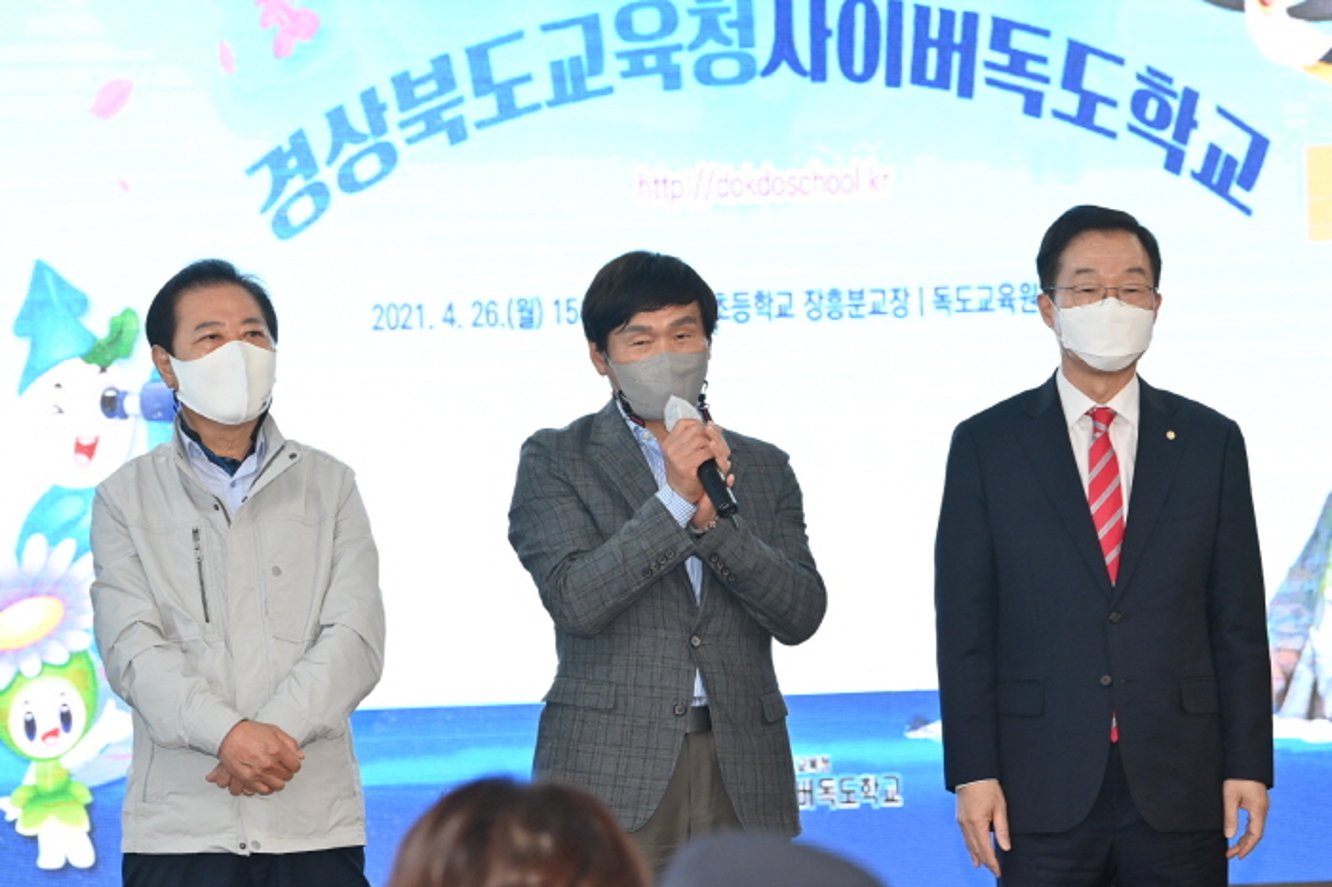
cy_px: 444
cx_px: 666
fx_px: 5362
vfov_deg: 9.5
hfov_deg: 14.2
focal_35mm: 145
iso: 2000
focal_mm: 145
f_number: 6.3
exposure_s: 1/160
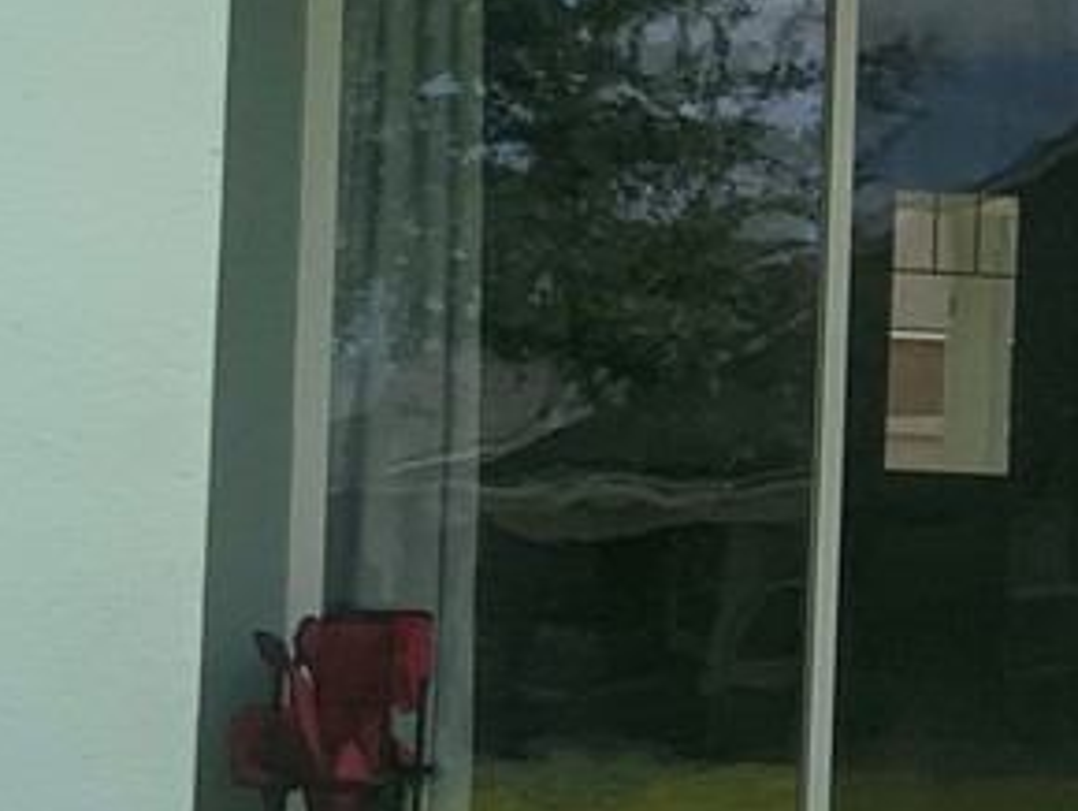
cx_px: 1569
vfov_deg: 9.3
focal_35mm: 160
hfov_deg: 11.8
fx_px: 4987
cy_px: 547
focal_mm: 3
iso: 16
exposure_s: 1/1035
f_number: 1.8
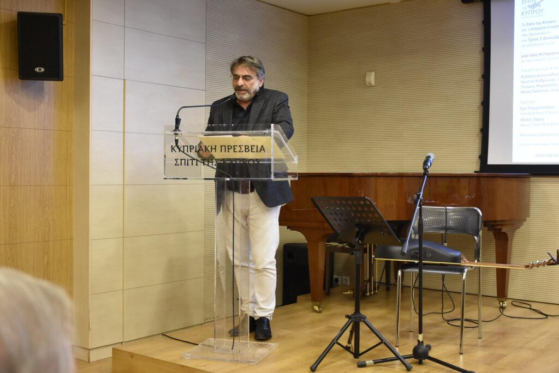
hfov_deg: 43.6
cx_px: 280
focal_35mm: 45
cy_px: 186
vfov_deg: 29.9
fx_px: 699
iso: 1600
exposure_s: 1/50
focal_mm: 30
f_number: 4
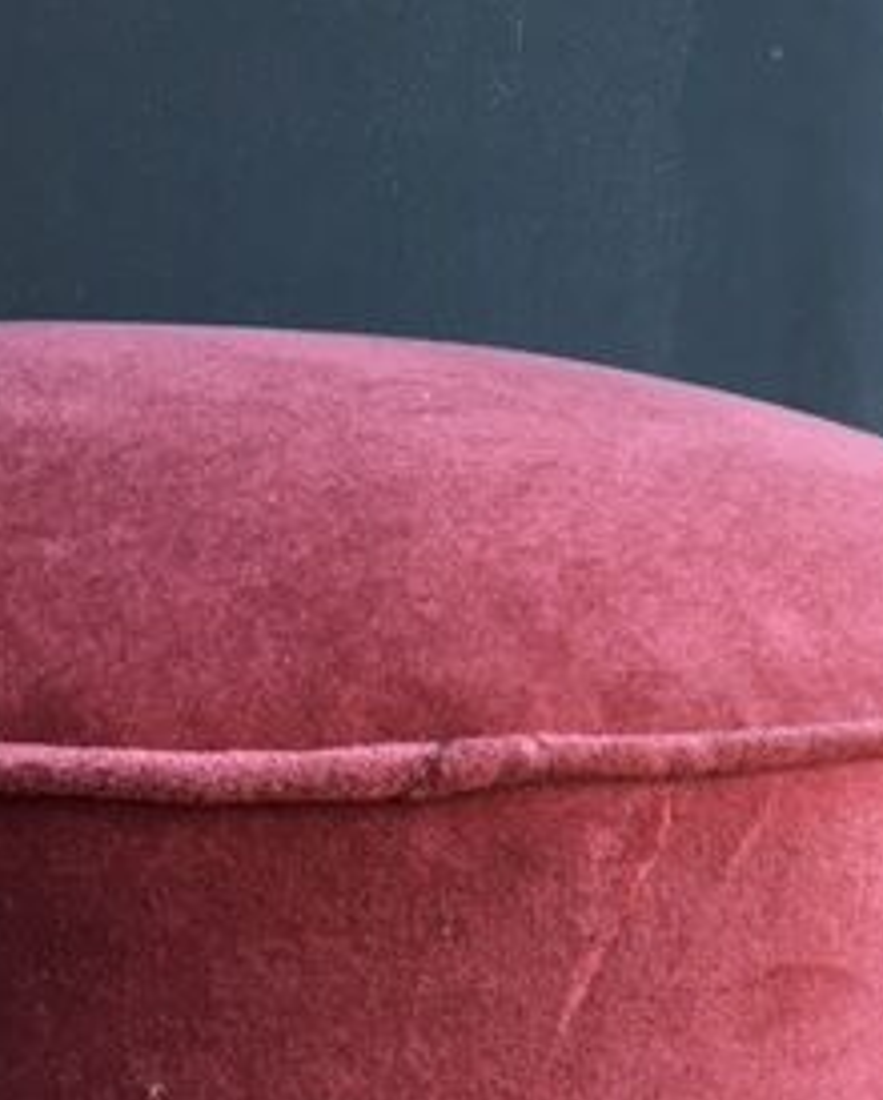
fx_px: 2151
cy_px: 951
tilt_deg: -18.8
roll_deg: -3.9
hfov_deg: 22.6
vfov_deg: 27.8
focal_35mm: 66
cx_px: 815
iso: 32
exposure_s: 1/33
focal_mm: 4.15
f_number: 2.2
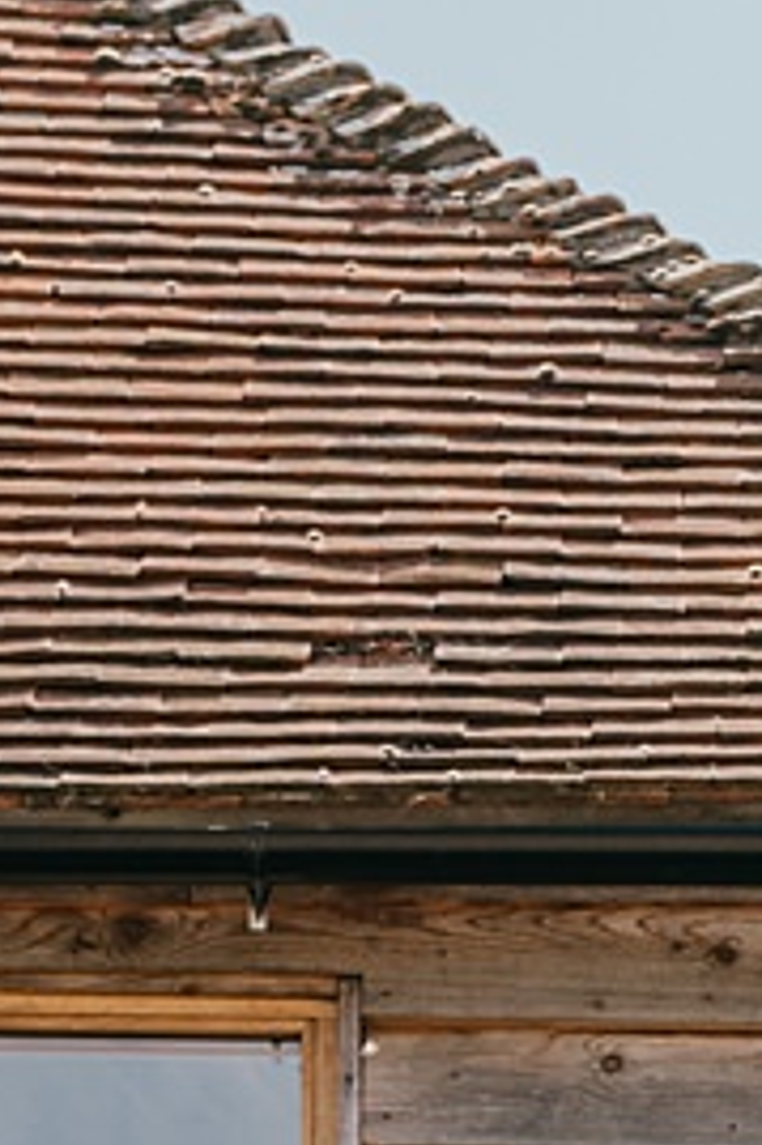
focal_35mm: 195
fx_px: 6199
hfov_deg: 7.0
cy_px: 2648
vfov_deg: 9.5
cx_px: 668
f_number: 6.3
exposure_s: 1/400
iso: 100
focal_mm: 35
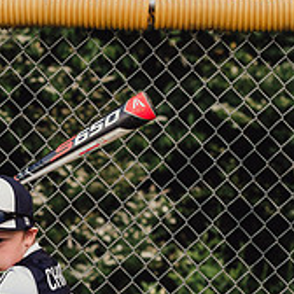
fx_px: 1855
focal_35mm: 193
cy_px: 385
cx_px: 38
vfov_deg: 8.9
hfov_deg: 9.0
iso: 200
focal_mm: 85
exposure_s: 1/320
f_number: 4
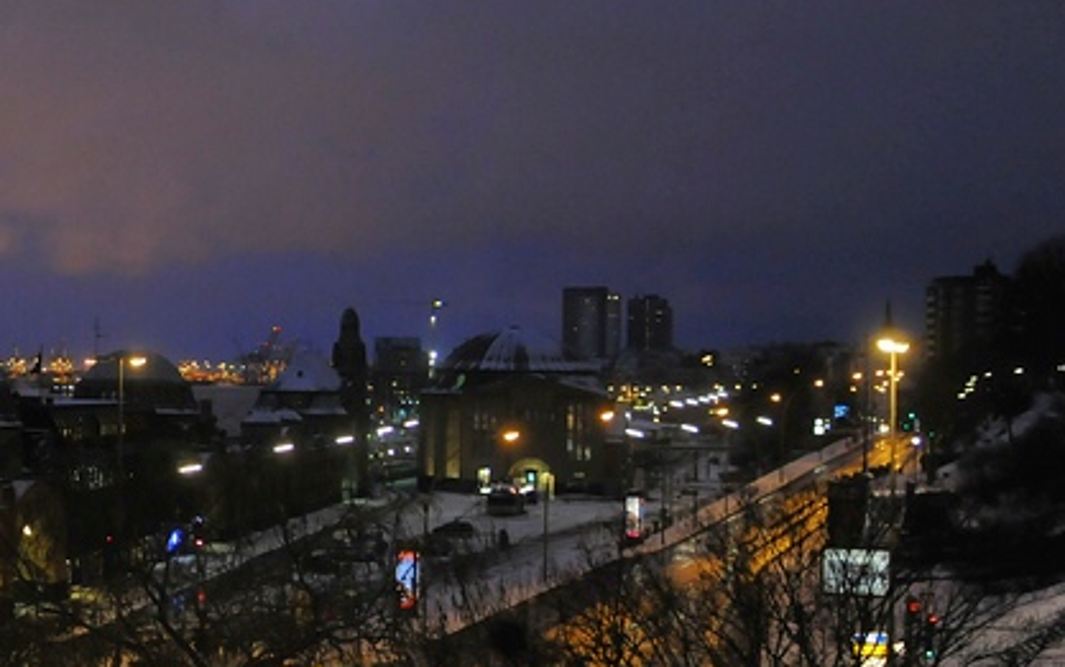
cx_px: 10
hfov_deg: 30.6
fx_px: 1807
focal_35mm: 62
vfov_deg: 20.9
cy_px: 363
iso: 1000
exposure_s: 1/25
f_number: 2.8
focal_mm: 17
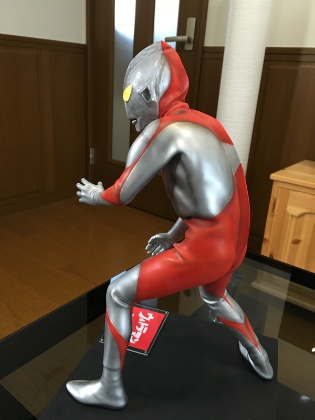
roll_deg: -5.1
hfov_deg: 48.2
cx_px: 158
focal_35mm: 29
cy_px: 210
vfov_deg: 61.7
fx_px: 352
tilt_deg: -18.9
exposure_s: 1/15
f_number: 2.2
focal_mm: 4.15
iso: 80
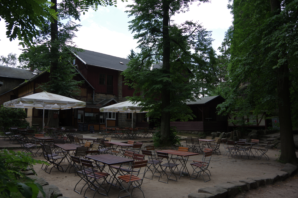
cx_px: 149
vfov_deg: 47.8
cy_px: 99
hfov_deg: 67.4
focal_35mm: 27
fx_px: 223
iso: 100
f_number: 5.6
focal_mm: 18
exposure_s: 1/160
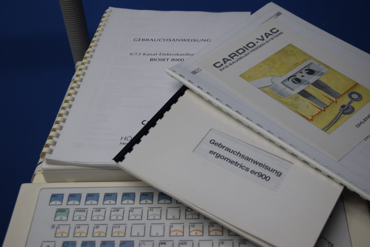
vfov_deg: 26.5
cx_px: 185
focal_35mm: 51
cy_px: 124
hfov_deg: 38.9
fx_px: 525
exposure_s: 1/80
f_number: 4.5
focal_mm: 34
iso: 400
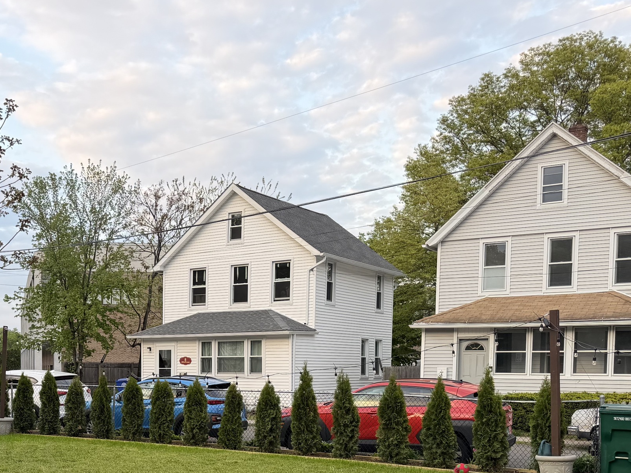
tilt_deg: -2.7
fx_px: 838
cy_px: 405
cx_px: 119
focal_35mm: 46
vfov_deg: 30.4
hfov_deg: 39.5
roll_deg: -0.1
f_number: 1.78
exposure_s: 1/353
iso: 80
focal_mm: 6.76
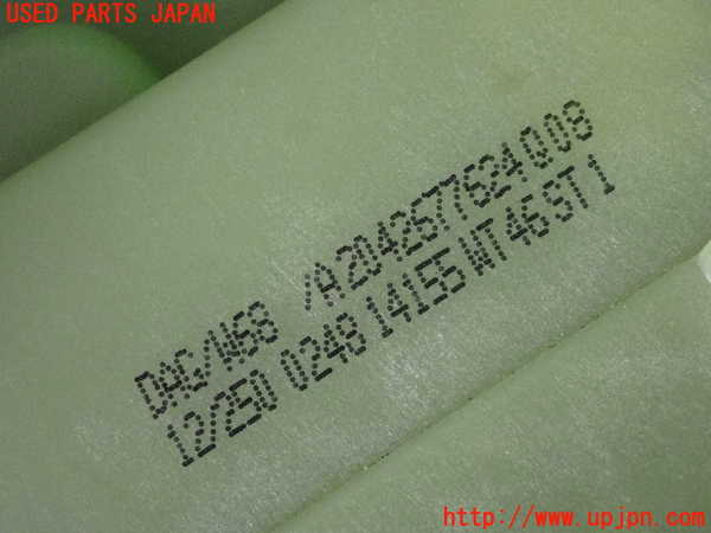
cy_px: 266
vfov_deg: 19.1
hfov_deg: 25.3
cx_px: 356
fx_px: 1582
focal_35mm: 77
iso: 4000
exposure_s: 1/125
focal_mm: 13.65
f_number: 4.1
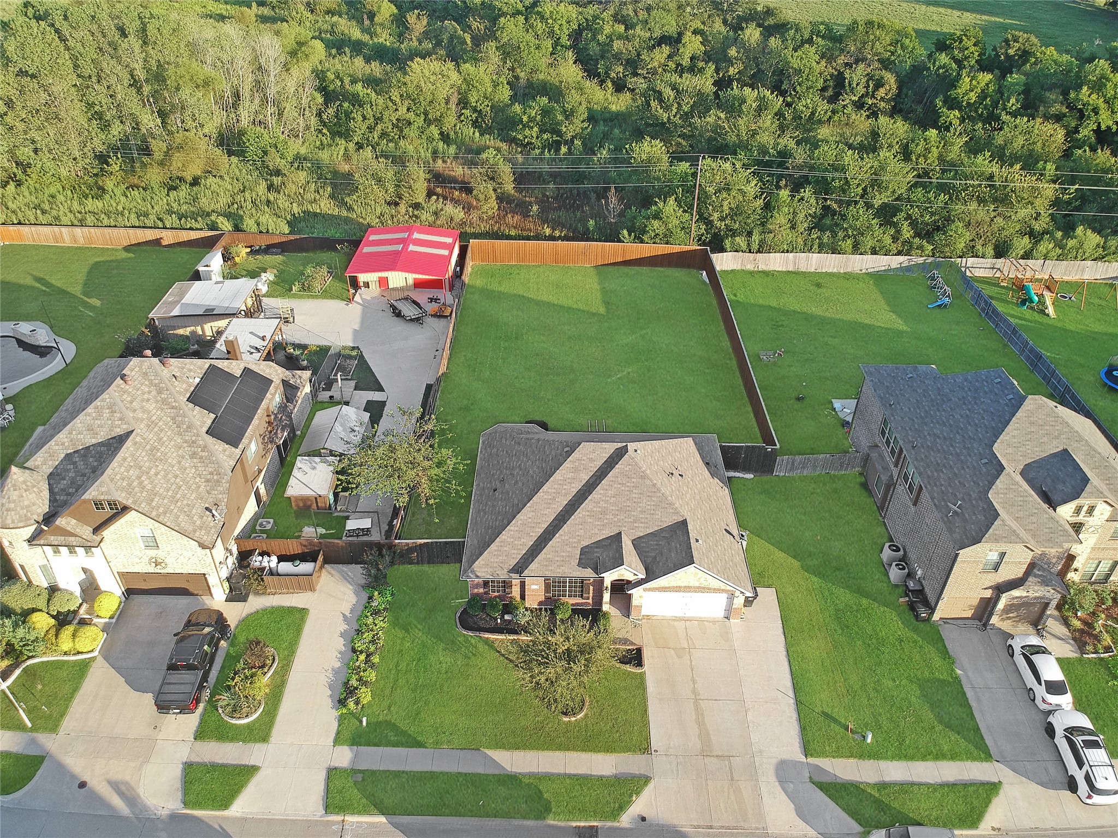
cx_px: 559
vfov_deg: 54.9
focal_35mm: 25
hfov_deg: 69.4
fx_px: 807
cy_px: 419
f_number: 2.6
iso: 100
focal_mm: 4.49
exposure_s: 1/240
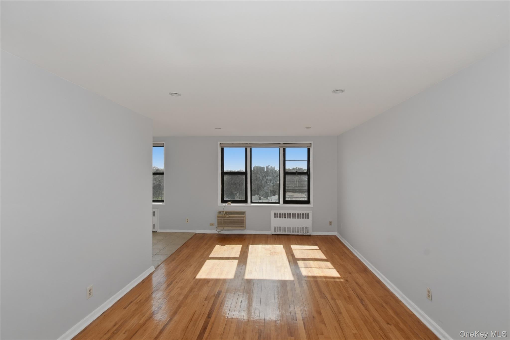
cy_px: 170
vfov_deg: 77.3
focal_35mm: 15
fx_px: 212
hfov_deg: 100.4
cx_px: 255
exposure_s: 1/250
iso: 100
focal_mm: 10
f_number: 8
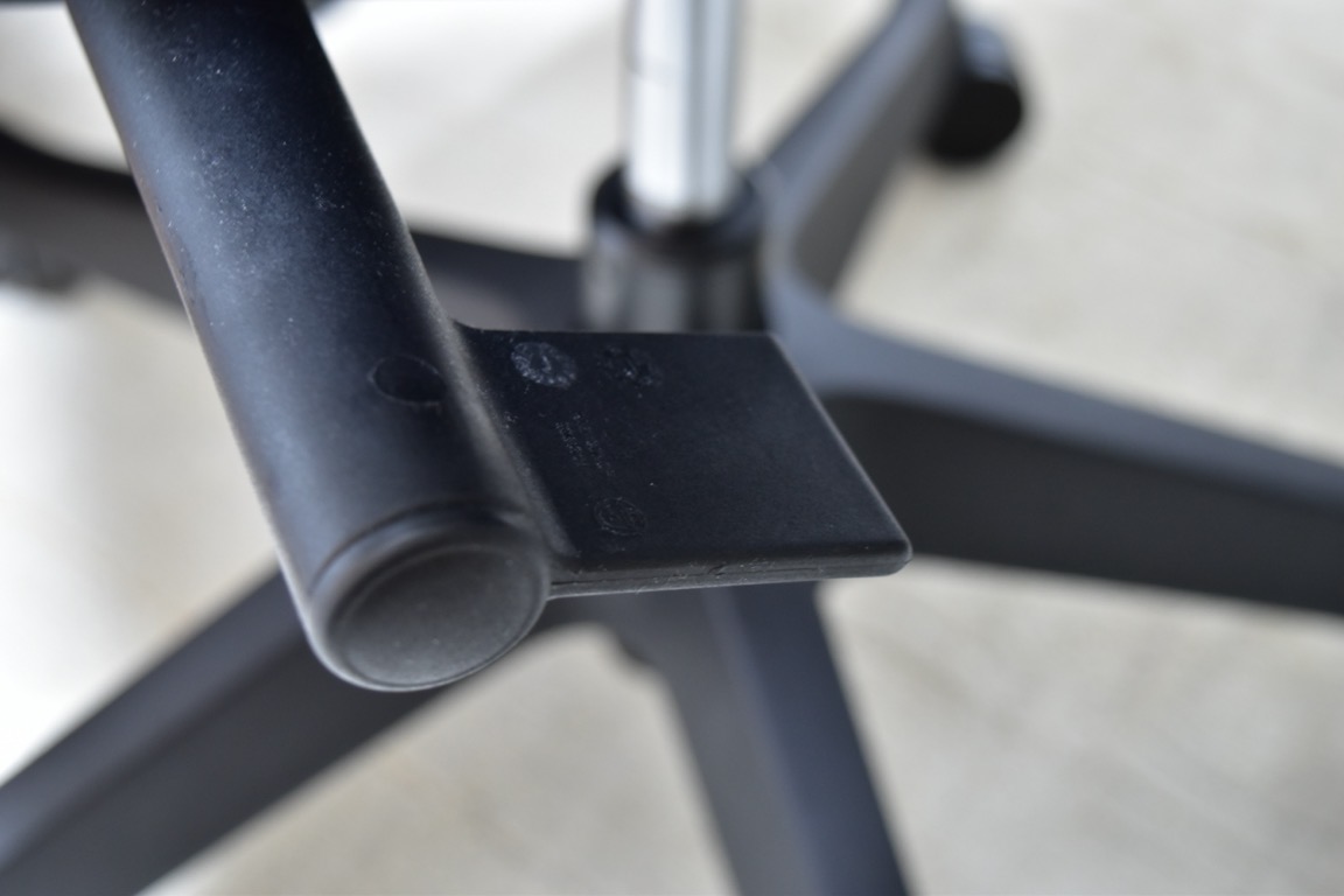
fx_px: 1960
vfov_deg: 25.8
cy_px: 448
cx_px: 672
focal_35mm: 52
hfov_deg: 37.9
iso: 800
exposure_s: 1/3
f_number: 5.6
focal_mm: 35
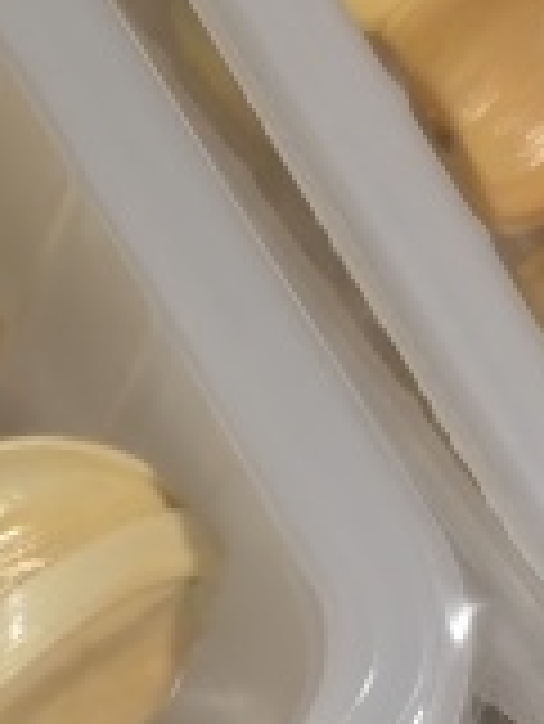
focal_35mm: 179
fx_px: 3746
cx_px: -405
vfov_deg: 10.5
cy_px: 1239
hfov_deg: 8.0
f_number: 2
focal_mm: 6.98
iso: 160
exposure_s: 1/100
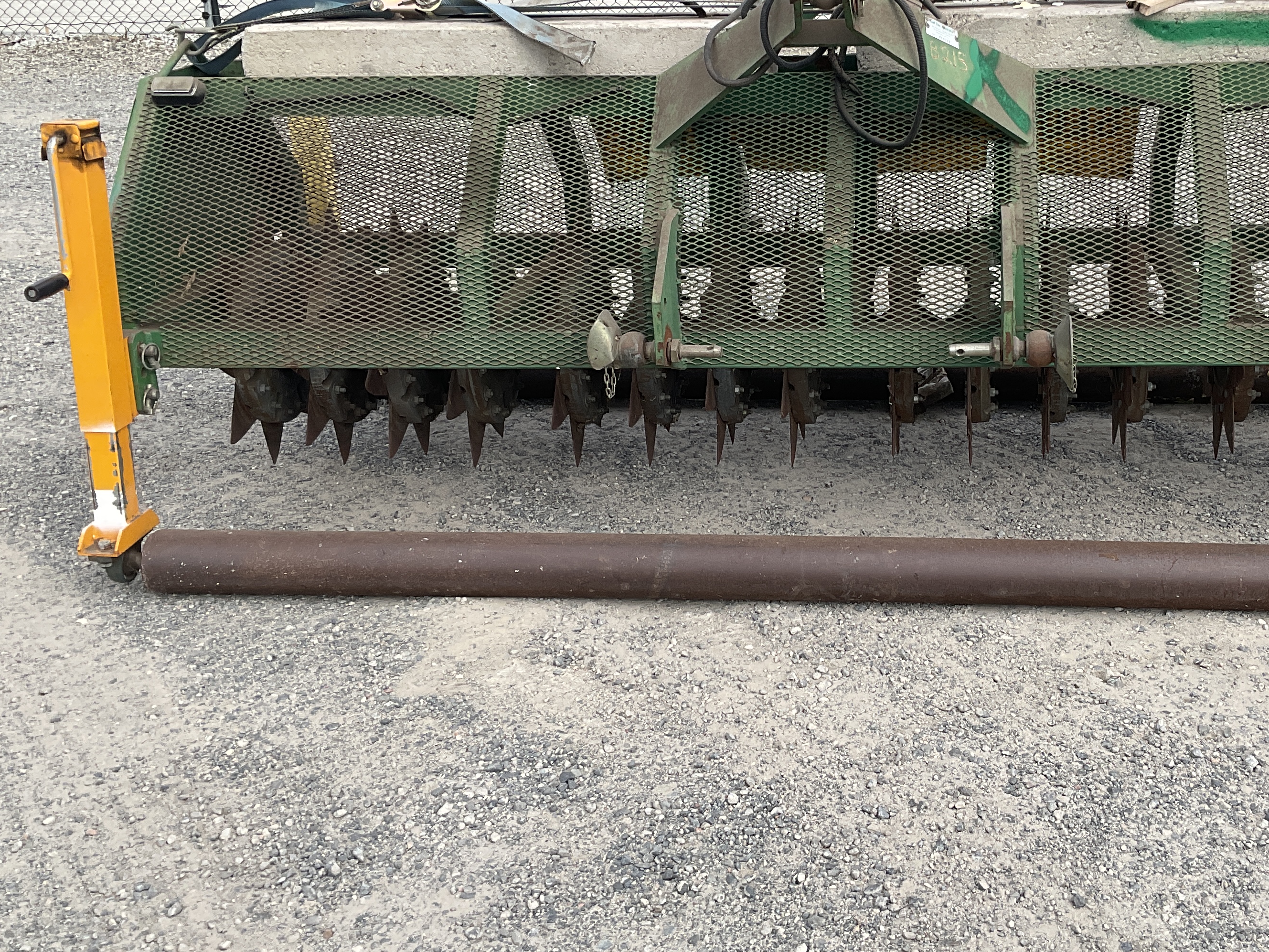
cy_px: 371
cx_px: 858
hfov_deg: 42.3
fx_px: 1613
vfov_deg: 32.8
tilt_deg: -19.0
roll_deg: -0.2
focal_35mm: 44
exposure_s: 1/1076
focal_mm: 3
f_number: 1.8
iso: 16
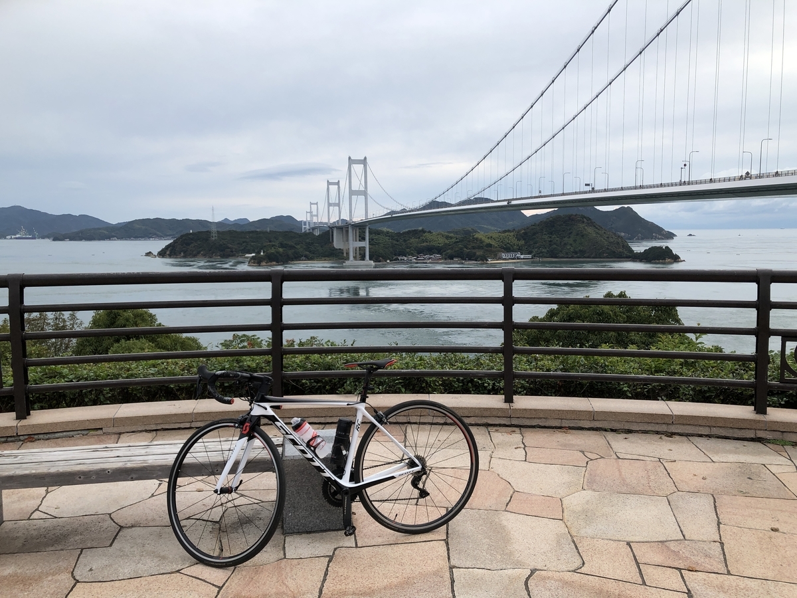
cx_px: 398
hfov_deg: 63.4
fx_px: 645
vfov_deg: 49.7
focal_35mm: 28
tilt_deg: -5.9
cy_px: 299
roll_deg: +1.1
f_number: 1.8
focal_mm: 3.99
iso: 20
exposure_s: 1/501
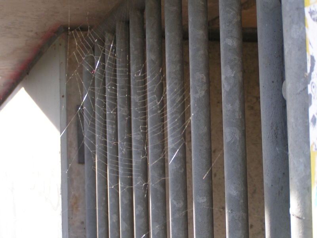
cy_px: 119
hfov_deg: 26.0
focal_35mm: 75
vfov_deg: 19.6
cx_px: 158
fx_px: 687
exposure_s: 1/100
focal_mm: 11.5
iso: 50
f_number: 3.5
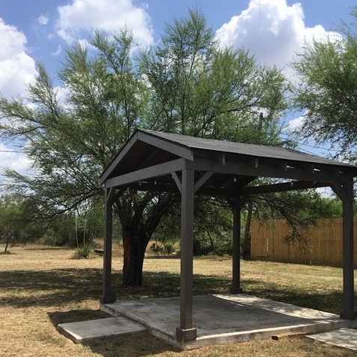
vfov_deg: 44.7
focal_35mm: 37
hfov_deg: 44.9
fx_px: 432
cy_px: 213
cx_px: 179
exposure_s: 1/1431
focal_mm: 3.3
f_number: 2.4
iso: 25
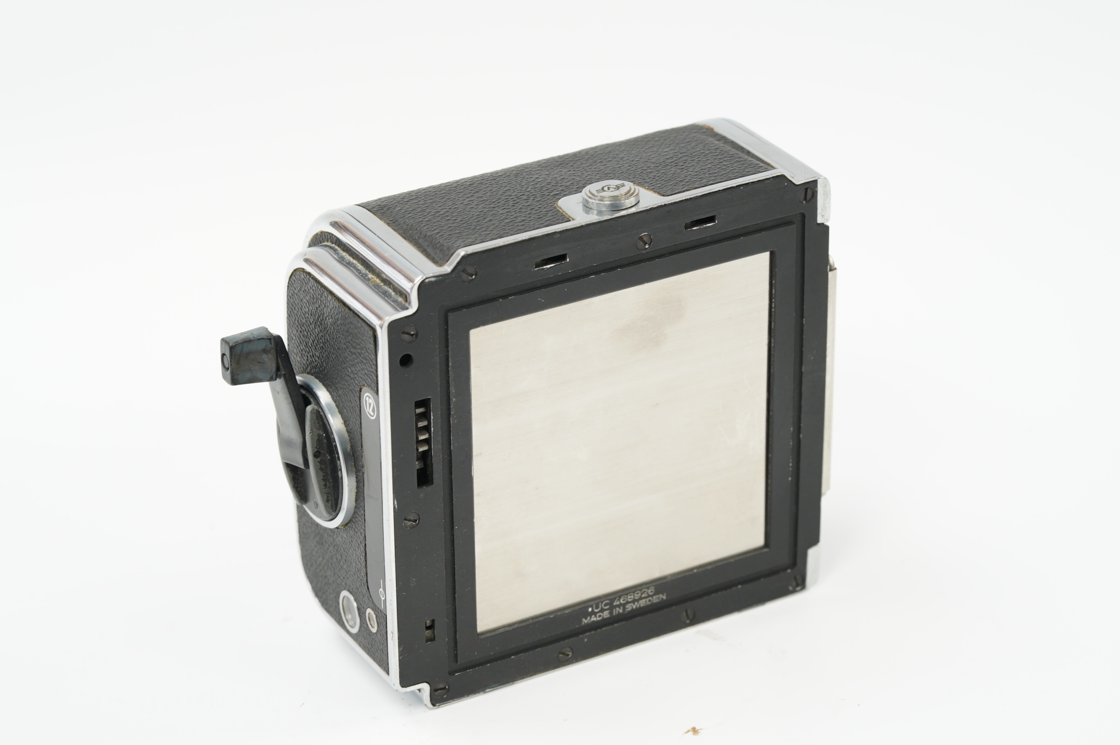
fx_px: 2797
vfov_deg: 15.2
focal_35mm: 90
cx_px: 560
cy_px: 372
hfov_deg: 22.6
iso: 1000
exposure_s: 1/10
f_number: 11
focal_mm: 90
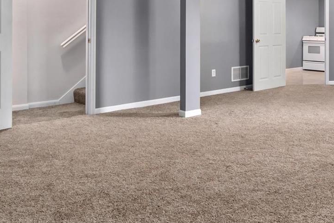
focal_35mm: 40
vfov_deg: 32.3
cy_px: 38
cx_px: 330
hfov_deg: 42.3
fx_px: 371
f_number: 8
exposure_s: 1/1.67
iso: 400
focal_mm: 9
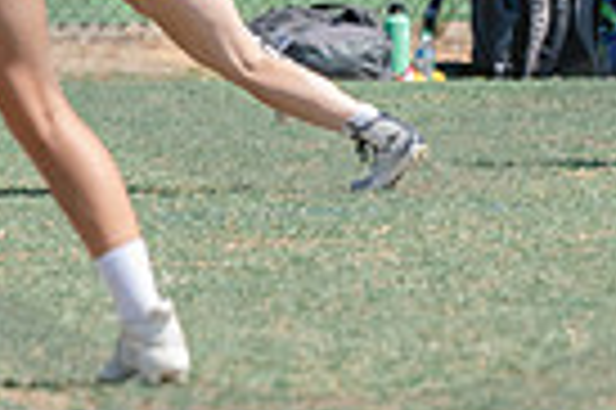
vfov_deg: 1.1
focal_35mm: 1262
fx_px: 21568
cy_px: 91
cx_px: 964
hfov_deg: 1.6
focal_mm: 200
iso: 400
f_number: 5
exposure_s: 1/1600
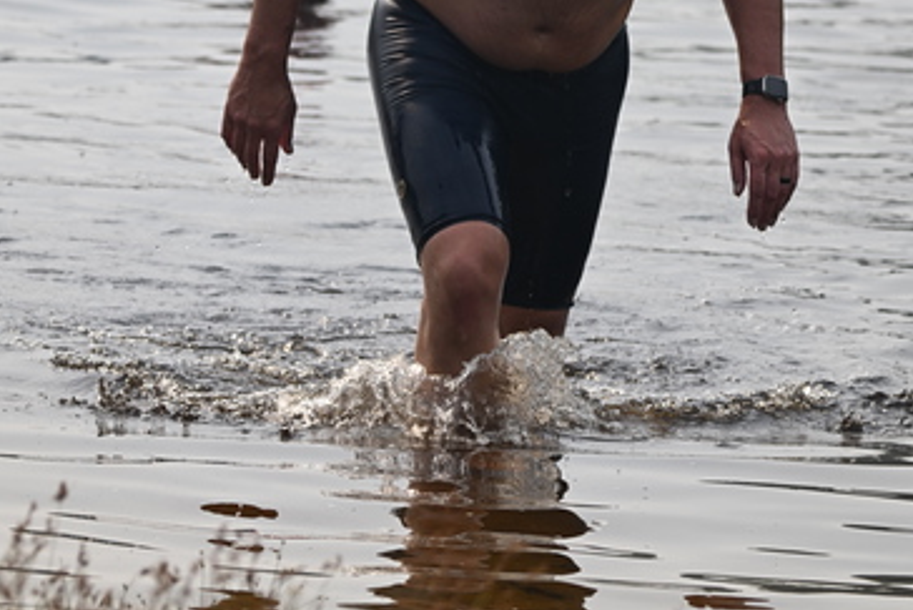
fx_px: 11112
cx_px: 458
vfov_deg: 3.1
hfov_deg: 4.7
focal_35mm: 438
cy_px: -20
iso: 500
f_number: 9.5
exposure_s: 1/1000
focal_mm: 290
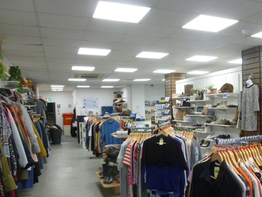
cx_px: 183
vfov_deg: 40.4
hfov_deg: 51.2
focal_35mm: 35
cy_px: 125
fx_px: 265
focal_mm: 4.5
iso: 400
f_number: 3.1
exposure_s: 1/60
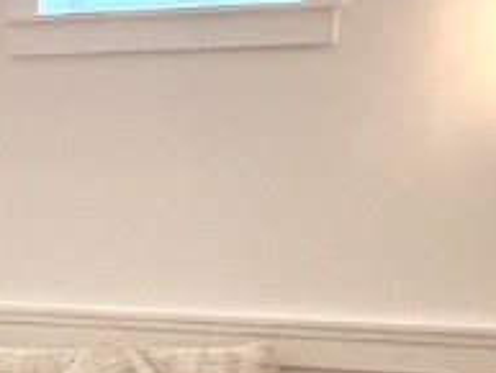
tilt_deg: -19.8
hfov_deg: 17.8
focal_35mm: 97
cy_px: 599
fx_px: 1391
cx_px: -275
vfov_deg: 14.1
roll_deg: +1.4
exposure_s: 1/120
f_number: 1.8
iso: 200
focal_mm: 1.57
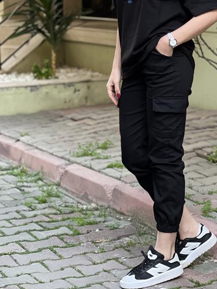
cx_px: 154
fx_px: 944
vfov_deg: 17.3
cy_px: 81
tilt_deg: -3.8
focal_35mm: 113
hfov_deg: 13.1
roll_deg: +0.0
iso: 250
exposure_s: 1/114
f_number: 2.8
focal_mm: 9
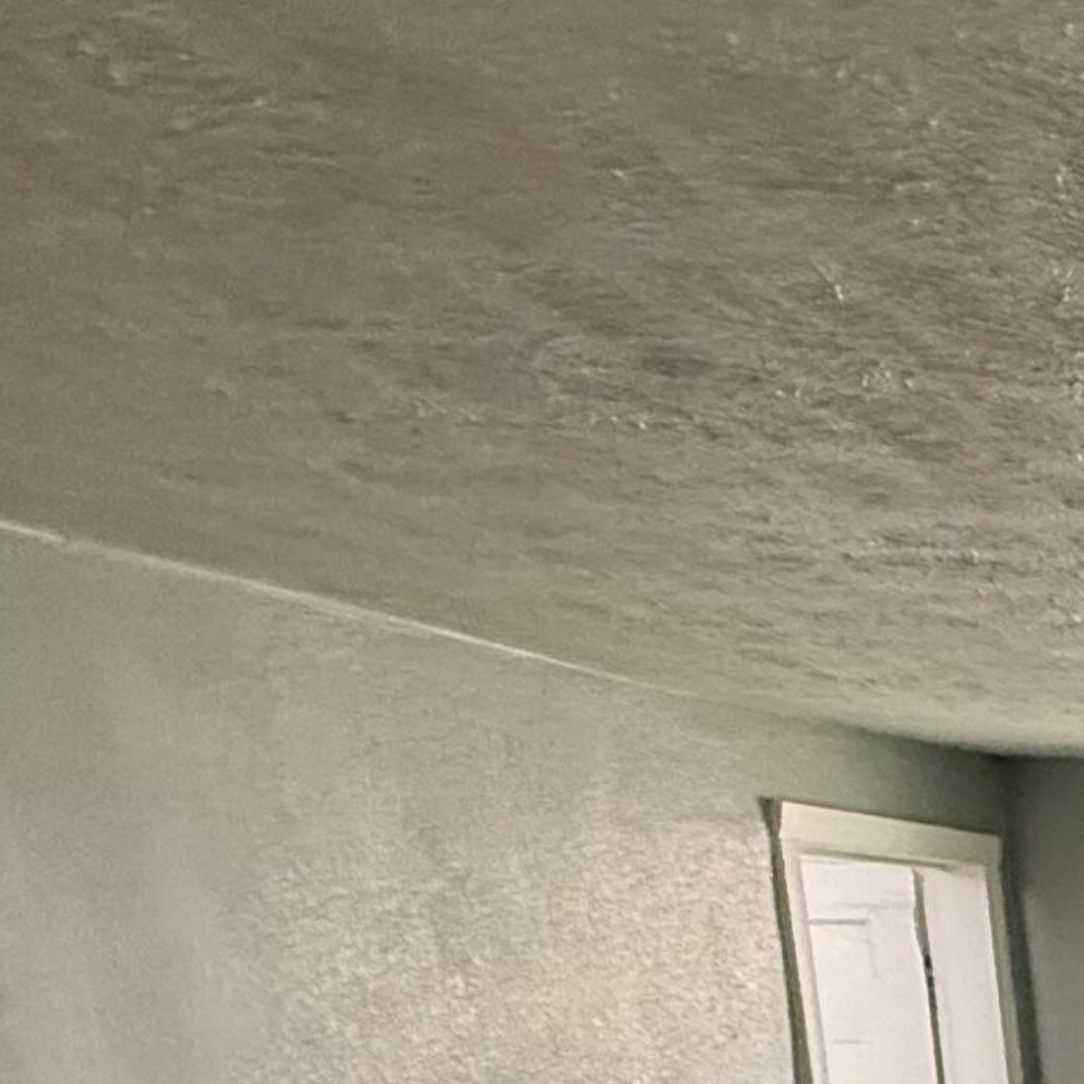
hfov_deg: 20.6
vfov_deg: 26.6
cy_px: 1423
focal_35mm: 54
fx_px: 1913
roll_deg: -0.2
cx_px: 2012
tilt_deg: -14.0
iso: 500
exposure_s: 1/120
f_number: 2.2
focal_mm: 2.22
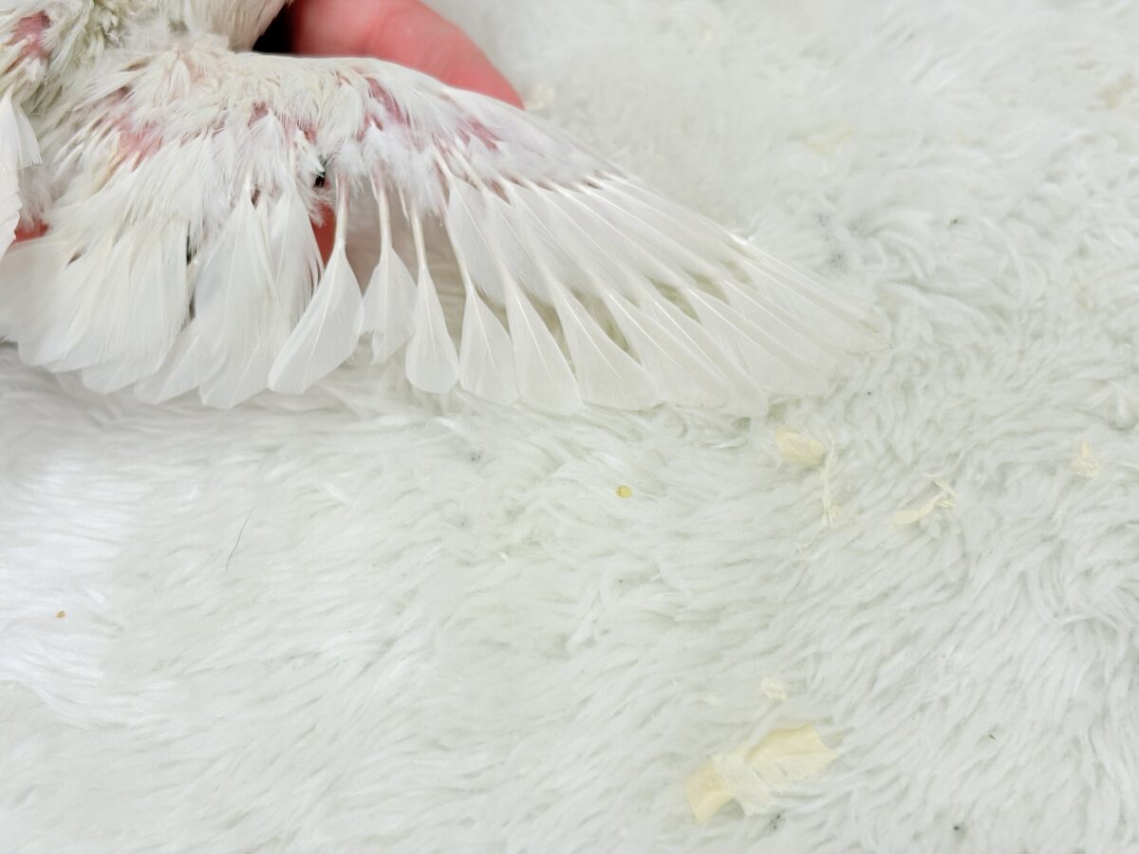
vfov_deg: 28.0
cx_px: 570
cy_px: 427
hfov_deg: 36.8
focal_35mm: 52
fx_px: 1711
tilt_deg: -49.0
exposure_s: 1/50
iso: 25
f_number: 1.6
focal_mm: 5.96
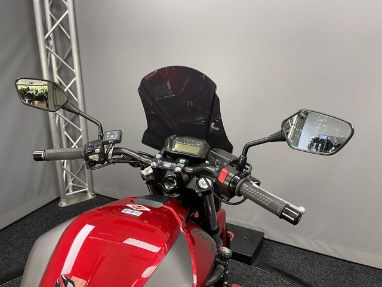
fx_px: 276
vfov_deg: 54.9
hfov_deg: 69.4
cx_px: 191
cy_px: 144
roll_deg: -1.1
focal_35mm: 25
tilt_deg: -20.9
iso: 80
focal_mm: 5.1
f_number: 1.6
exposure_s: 1/50
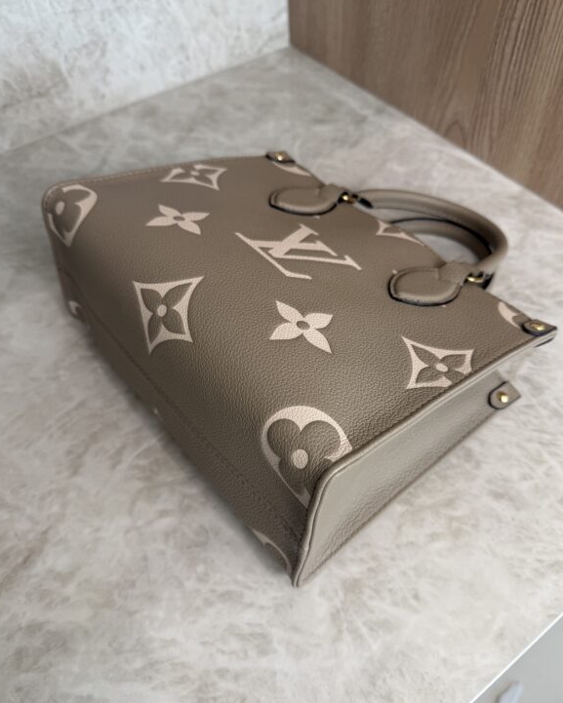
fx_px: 541
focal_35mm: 26
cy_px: 371
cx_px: 286
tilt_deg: -52.8
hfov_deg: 54.9
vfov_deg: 66.0
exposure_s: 1/125
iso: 50
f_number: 1.78
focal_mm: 6.76
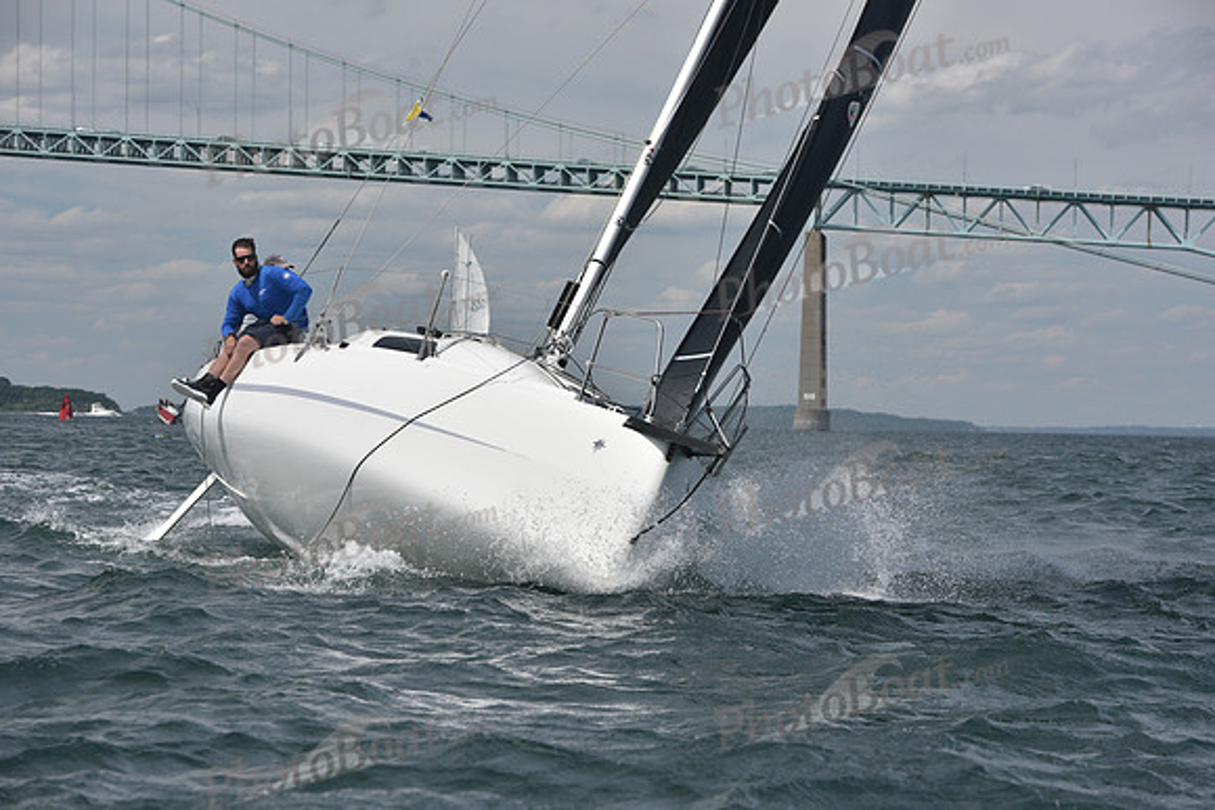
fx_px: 4118
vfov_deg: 11.2
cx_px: 608
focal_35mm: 122
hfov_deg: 16.8
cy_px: 405
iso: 320
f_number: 8
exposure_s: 1/800
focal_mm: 122
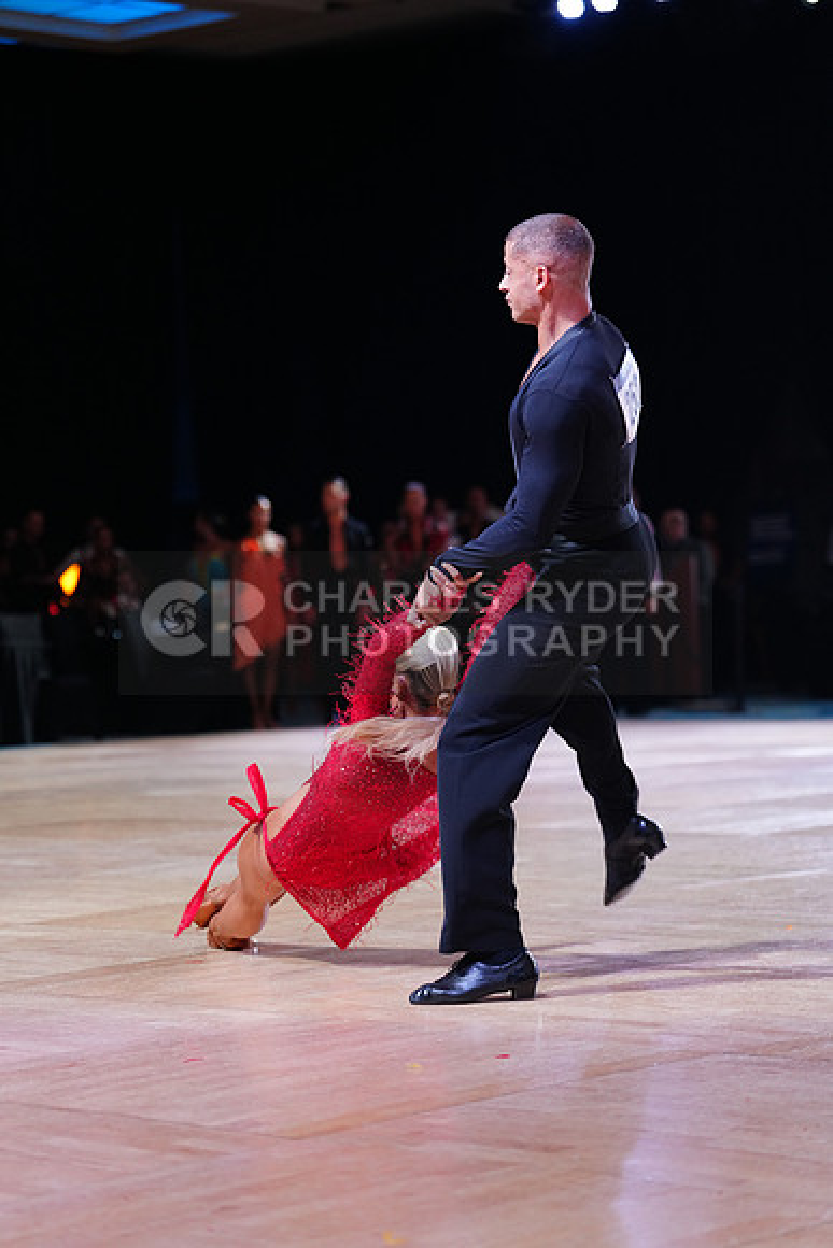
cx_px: 416
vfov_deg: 21.7
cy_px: 624
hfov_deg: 14.6
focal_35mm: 94
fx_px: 3260
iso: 2000
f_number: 2.8
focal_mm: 94
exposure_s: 1/500
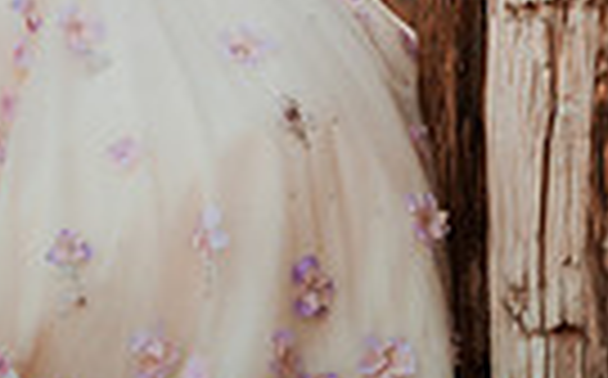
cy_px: -414
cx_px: 38
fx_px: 7580
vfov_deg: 2.8
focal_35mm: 458
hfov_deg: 4.6
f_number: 1.8
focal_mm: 135
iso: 320
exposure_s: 1/500
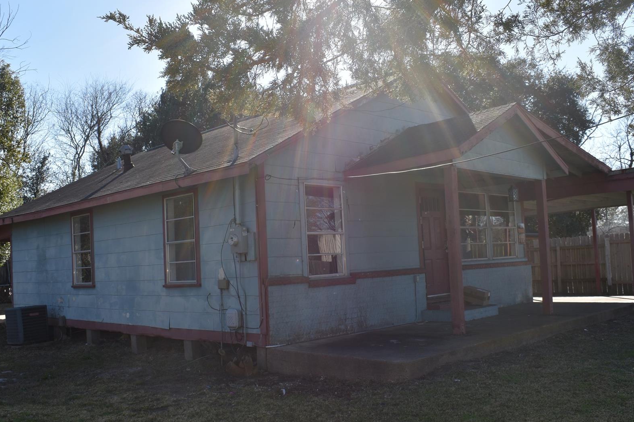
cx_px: 303
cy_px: 223
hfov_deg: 54.4
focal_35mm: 35
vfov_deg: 37.8
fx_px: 616
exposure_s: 1/200
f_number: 8
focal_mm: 18
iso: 100
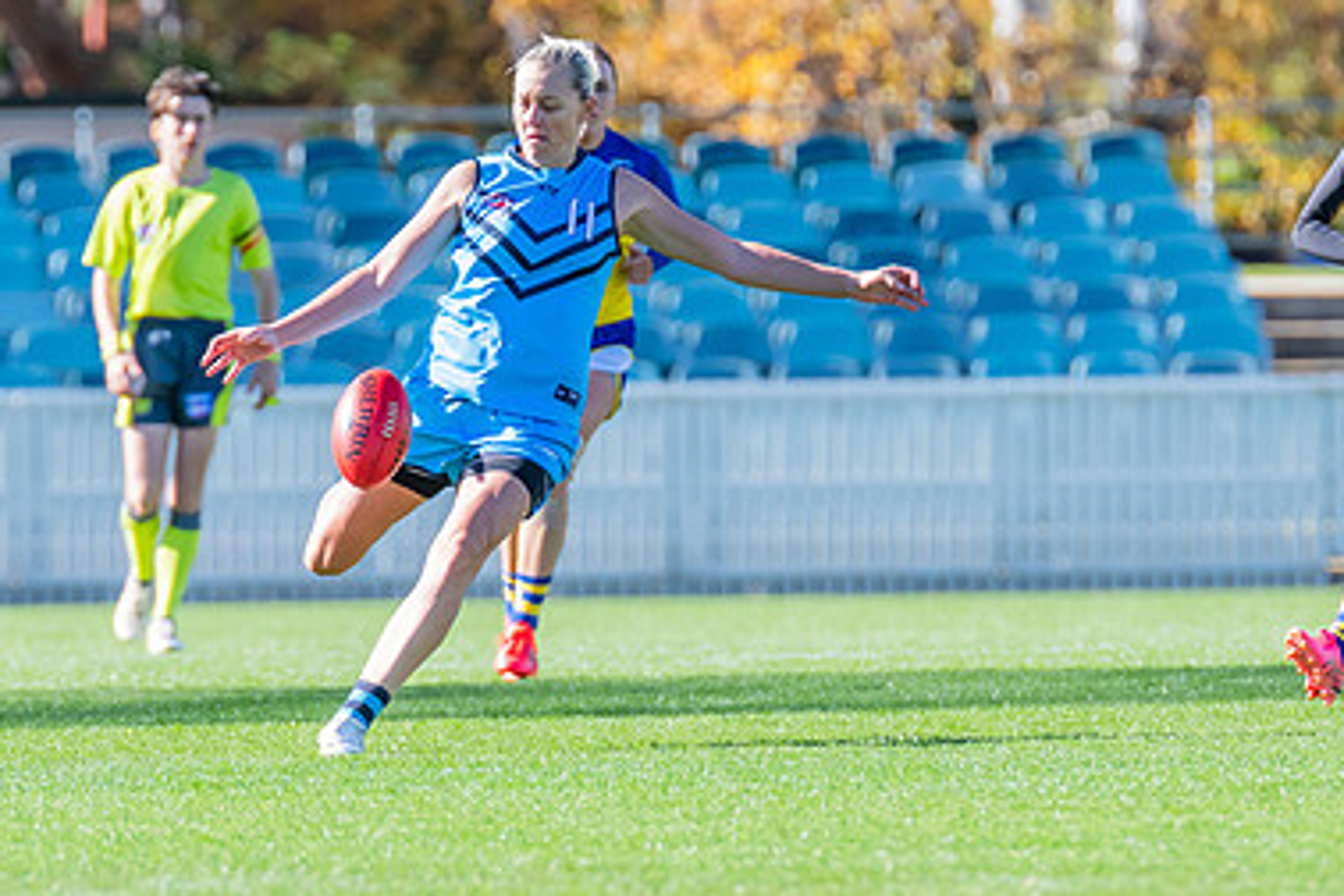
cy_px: 446
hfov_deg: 2.4
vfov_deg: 1.6
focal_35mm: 856
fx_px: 31955
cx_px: 480
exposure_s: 1/1250
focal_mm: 420
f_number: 6.3
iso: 800
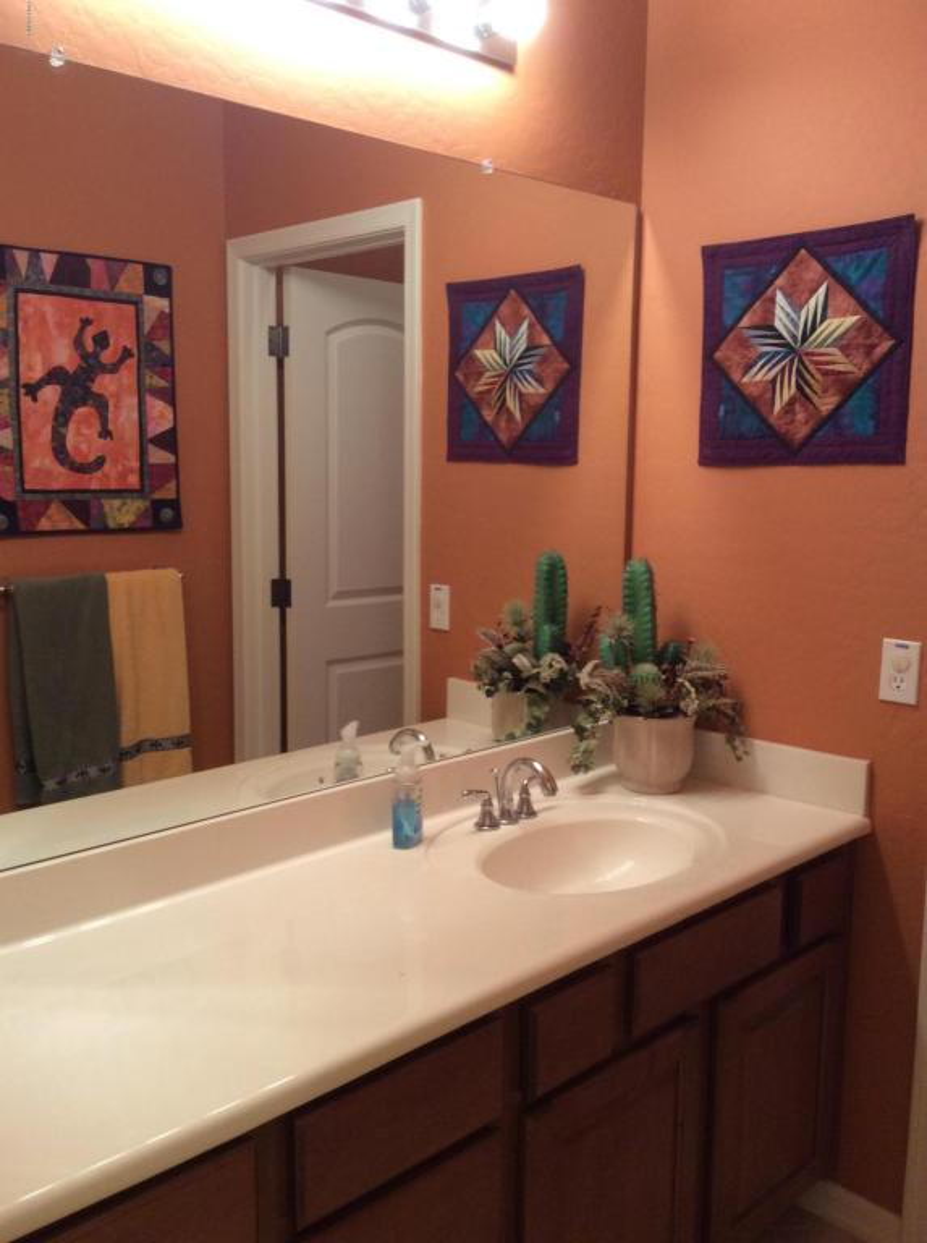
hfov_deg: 44.0
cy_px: 622
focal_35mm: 32
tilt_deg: -8.3
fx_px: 1146
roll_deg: +0.0
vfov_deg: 56.9
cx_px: 464
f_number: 2.4
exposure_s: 1/24
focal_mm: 3.3
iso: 80
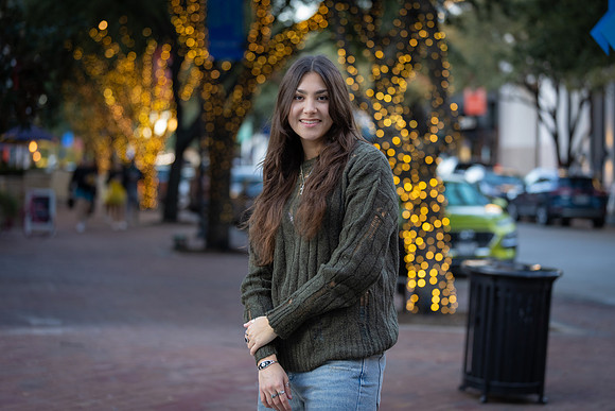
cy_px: 206
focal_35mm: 88
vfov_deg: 15.5
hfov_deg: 23.1
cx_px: 308
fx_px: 1504
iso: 640
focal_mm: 83
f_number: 2.8
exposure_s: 1/320
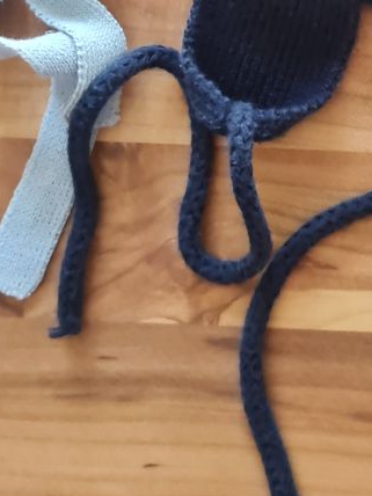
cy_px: -99
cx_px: 380
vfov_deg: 22.3
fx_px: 1161
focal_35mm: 81
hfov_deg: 17.7
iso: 320
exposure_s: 1/40
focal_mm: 5.4
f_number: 1.8
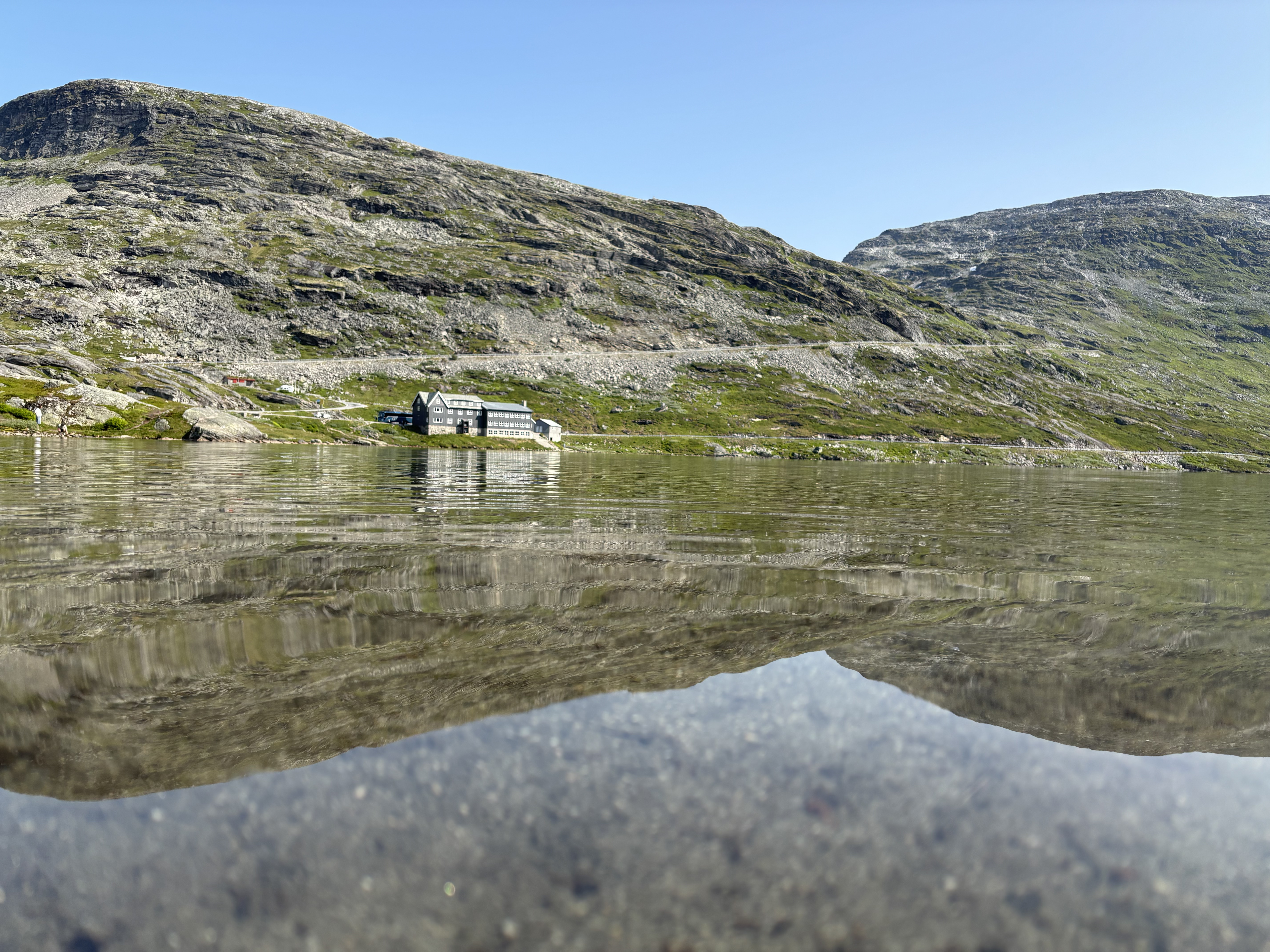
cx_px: 635
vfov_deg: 53.1
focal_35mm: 26
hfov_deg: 67.3
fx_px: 954
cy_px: 476
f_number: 1.6
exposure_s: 1/1949
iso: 50
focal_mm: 5.96
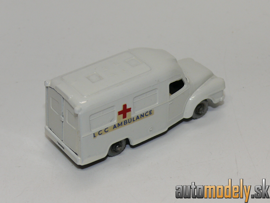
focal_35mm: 97
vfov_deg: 15.2
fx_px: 757
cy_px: 102
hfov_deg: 20.2
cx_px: 135
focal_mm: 13
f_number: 4
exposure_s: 1/30
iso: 100
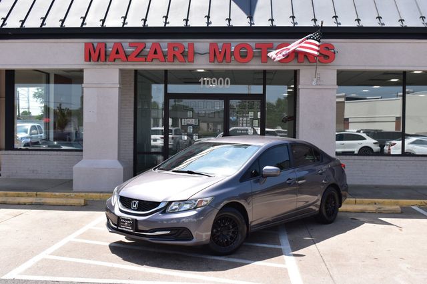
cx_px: 214
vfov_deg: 29.8
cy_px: 142
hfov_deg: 43.6
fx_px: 533
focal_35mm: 45
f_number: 11
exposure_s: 1/400
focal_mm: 30
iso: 400
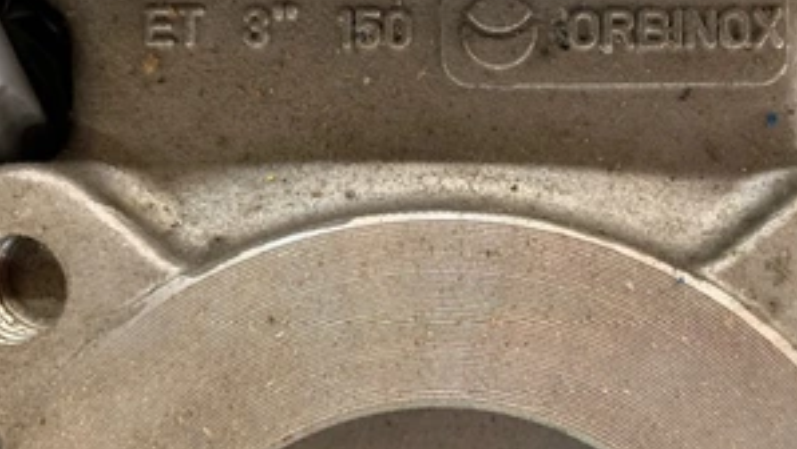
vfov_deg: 31.2
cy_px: 187
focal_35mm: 38
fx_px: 803
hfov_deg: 52.5
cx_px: 463
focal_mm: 4.25
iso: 500
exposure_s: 1/30
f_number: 1.8
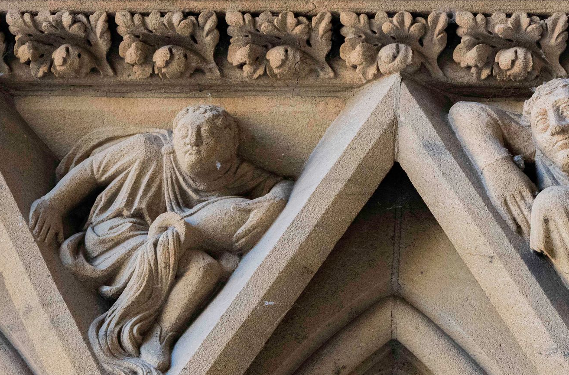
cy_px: 261
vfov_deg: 18.7
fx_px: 1134
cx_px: 351
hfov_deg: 28.1
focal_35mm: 72
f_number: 7.1
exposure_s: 1/800
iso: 8000
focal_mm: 48
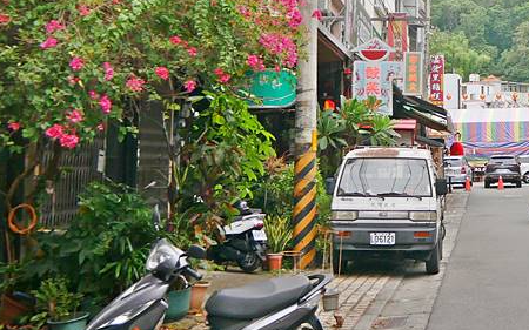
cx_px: 475
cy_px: -4
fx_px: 951
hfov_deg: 29.8
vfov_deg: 19.1
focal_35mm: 66
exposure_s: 1/500
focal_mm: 14
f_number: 3.5
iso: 200
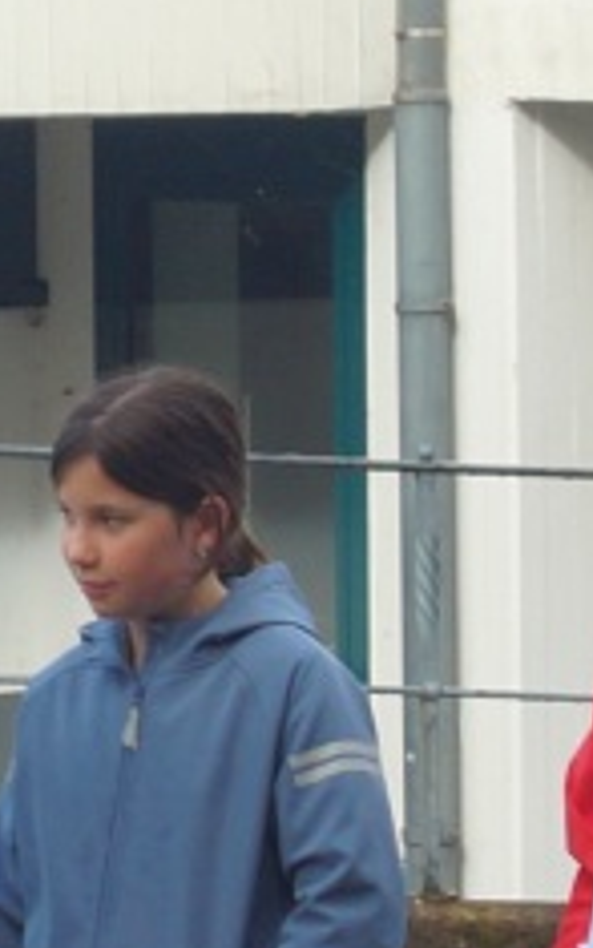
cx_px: -165
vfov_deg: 6.0
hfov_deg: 3.8
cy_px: 359
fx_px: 9019
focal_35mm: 349
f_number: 5.6
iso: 100
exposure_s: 1/125
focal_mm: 28
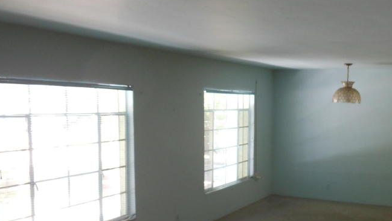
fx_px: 447
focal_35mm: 43
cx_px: 274
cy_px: 142
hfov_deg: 46.3
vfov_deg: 27.6
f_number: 3.2
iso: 160
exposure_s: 1/30
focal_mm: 4.5
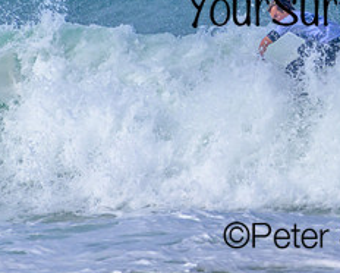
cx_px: 337
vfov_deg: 0.7
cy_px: -8
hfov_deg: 0.9
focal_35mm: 2109
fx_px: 21240
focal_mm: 900
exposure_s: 1/2500
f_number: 11
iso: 1000
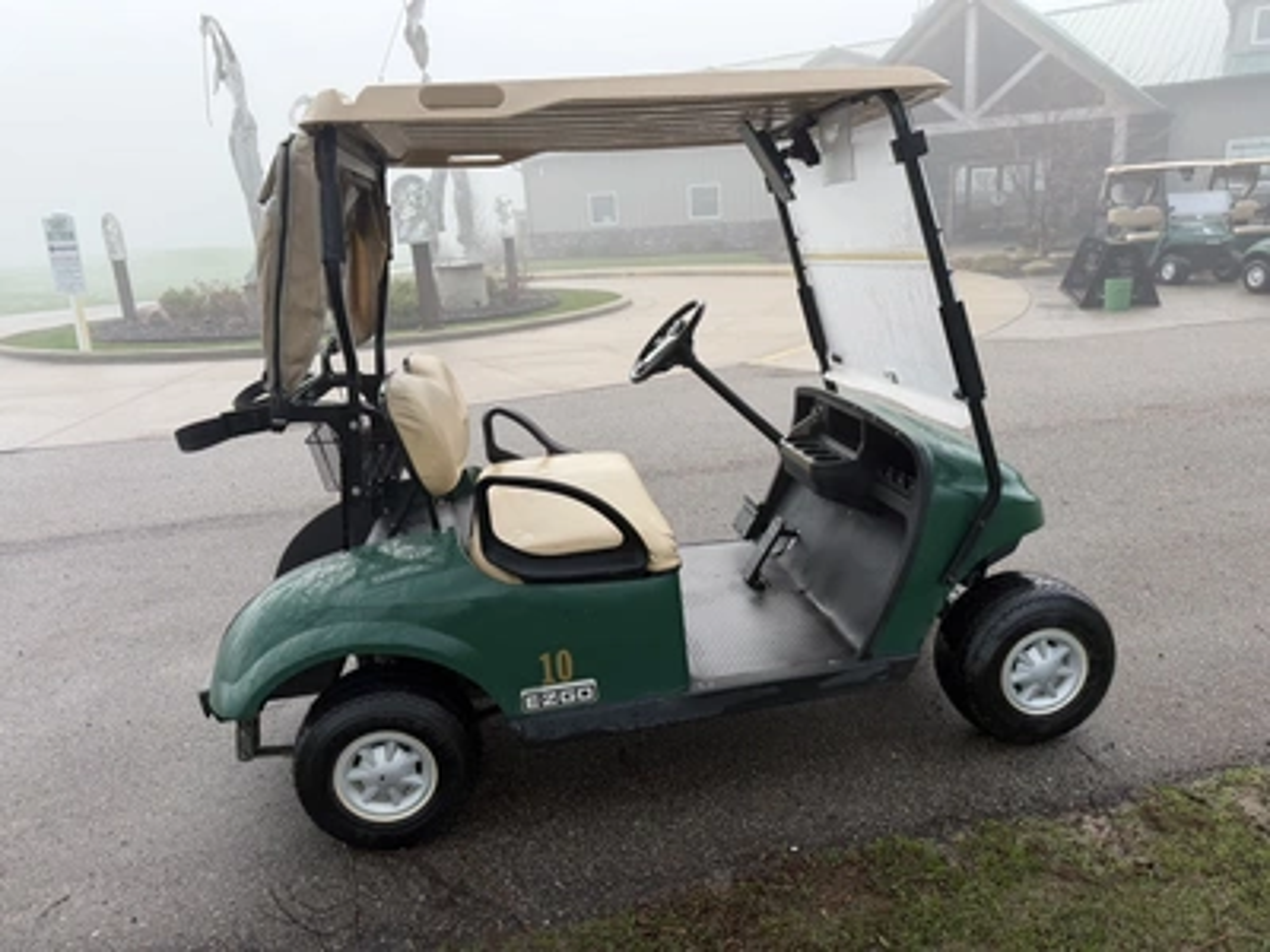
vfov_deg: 56.8
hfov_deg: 71.6
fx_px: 881
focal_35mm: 24
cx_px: 635
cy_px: 476
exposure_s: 1/170
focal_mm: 6.76
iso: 80
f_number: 1.78
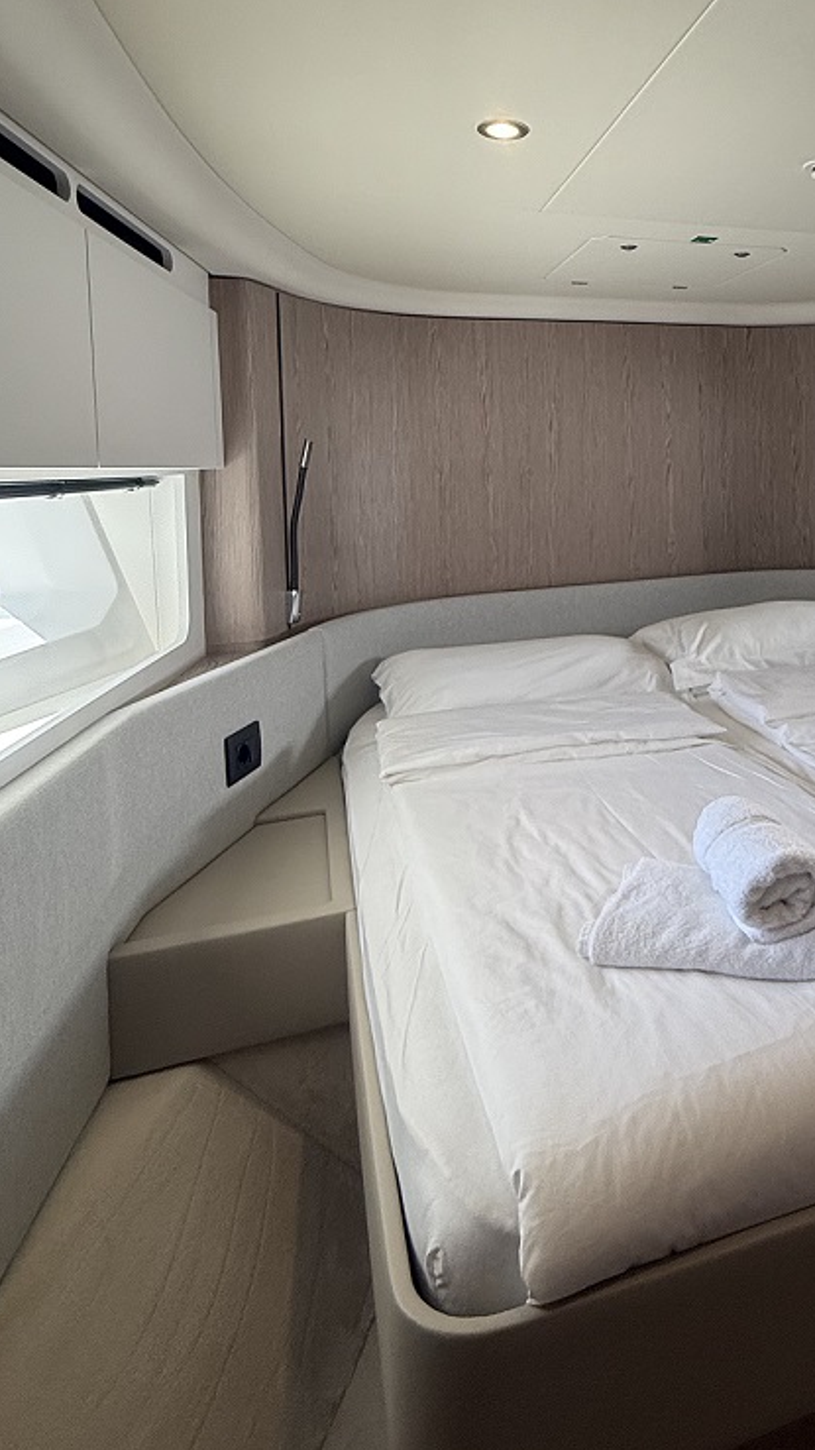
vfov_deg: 72.0
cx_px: 715
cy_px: 491
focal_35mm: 25
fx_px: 961
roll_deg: +1.1
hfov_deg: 42.6
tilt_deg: +0.1
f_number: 2.2
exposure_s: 1/100
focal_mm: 2.22
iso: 125
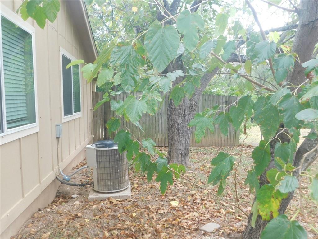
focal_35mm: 30
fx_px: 276
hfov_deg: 60.0
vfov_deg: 46.8
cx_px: 159
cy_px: 120
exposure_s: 1/60
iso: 125
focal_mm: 5.3
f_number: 3.2
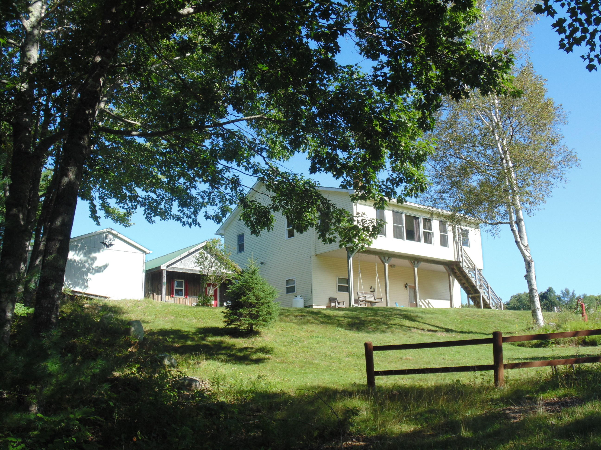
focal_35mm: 41
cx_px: 300
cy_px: 225
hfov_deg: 45.8
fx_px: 712
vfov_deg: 35.1
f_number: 3.6
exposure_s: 1/400
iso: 80
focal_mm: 7.4
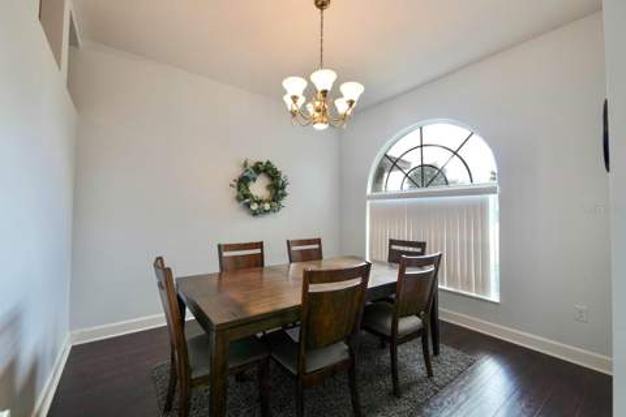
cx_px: 313
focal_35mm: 14
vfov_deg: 81.2
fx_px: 243
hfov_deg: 104.3
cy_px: 208
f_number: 5.6
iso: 800
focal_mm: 14
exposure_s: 1/125
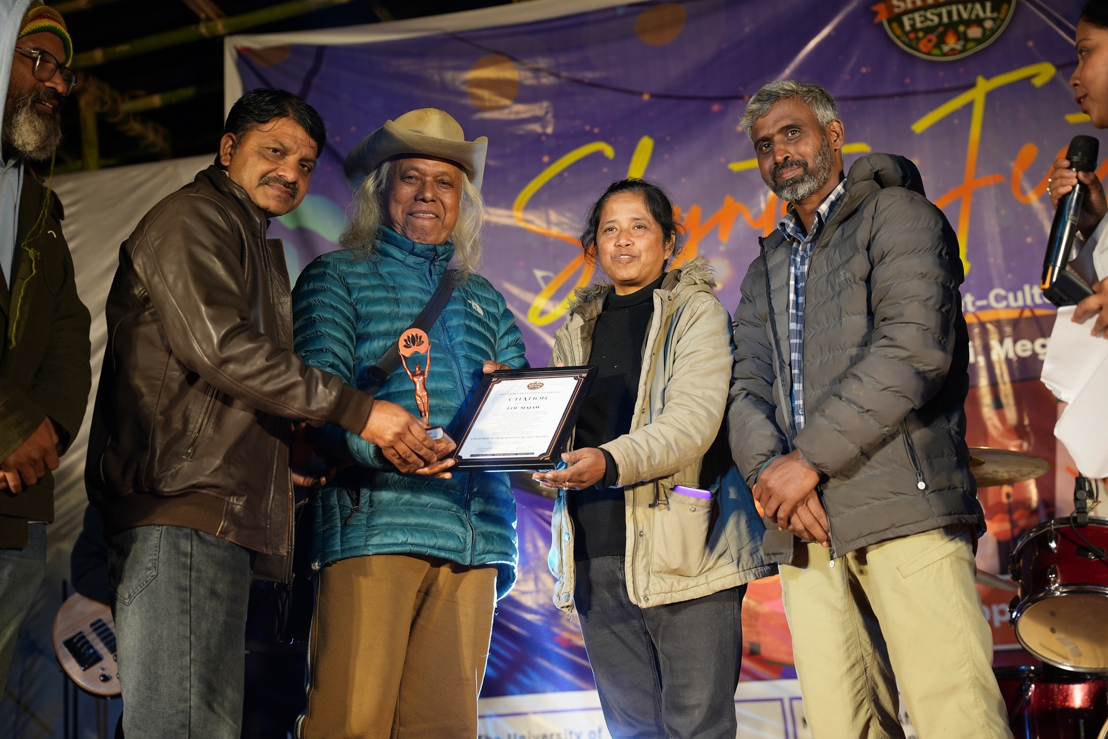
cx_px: 554
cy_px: 370
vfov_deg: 22.8
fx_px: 1831
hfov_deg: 33.7
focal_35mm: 60
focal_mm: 59.5
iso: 320
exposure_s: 1/60
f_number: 2.8
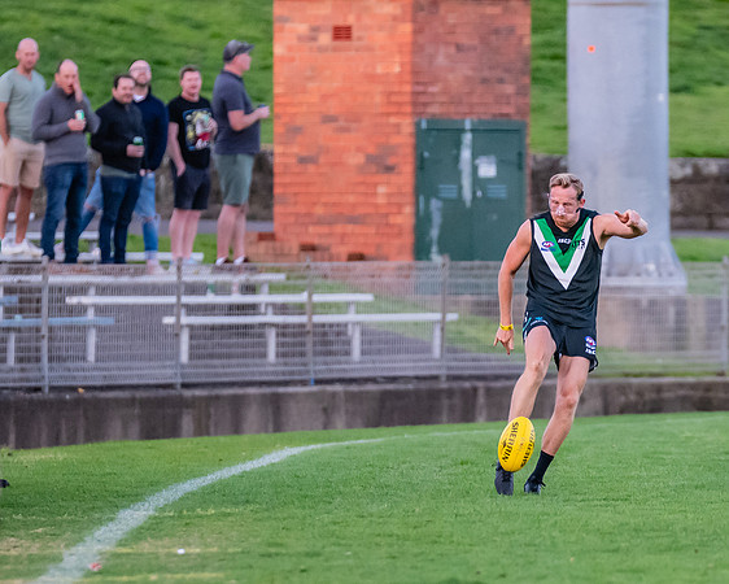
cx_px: 580
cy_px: 394
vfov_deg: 2.7
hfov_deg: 3.4
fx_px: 12321
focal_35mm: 571
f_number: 2.8
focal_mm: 240
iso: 2500
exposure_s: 1/1600
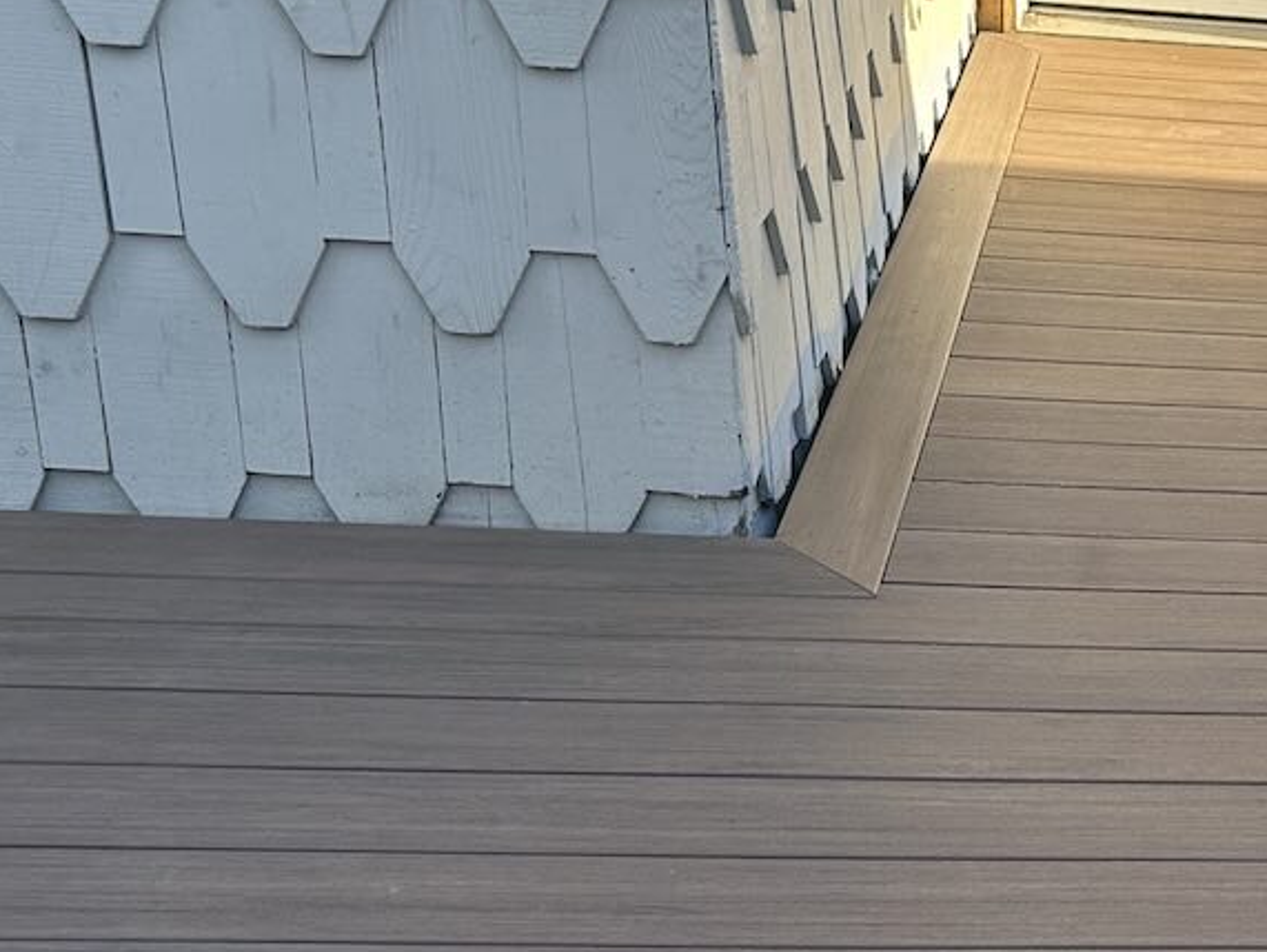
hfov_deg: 27.4
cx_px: 1482
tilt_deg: -25.8
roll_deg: -6.1
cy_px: 551
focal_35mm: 63
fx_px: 2307
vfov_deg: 23.3
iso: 80
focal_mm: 6.86
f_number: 1.78
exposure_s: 1/594
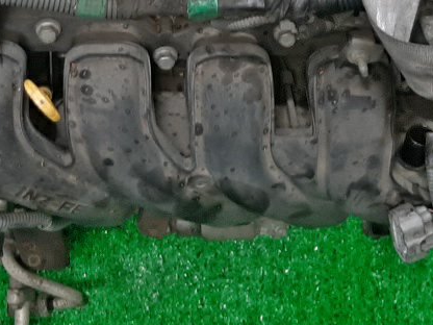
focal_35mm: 90
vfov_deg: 15.9
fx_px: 1126
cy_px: -38
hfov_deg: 21.7
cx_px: 147
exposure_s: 1/50
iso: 101
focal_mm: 3.93
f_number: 1.7
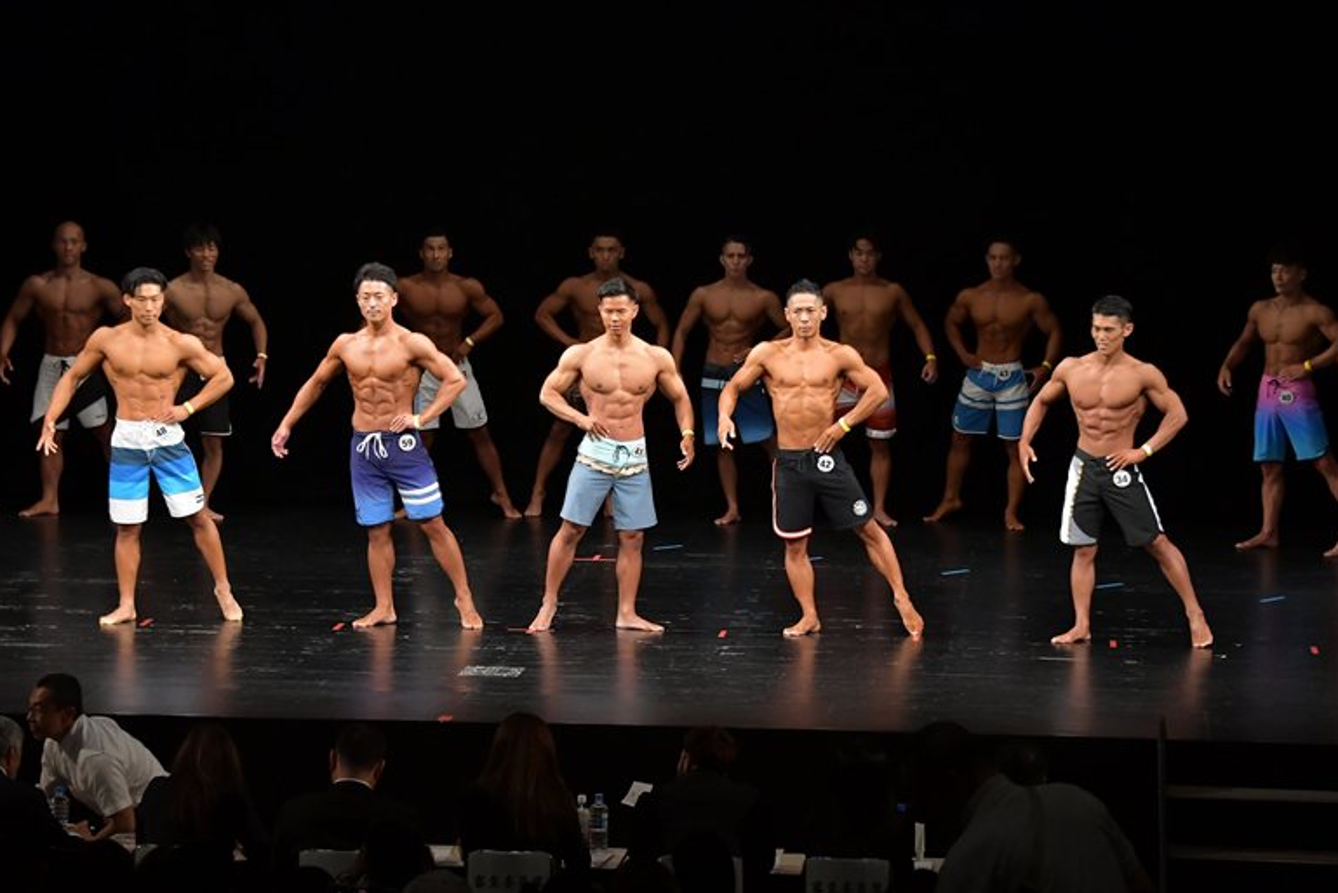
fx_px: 5055
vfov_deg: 10.1
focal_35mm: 136
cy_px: 446
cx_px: 667
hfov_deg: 15.1
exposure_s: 1/400
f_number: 5.6
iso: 3200
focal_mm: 90
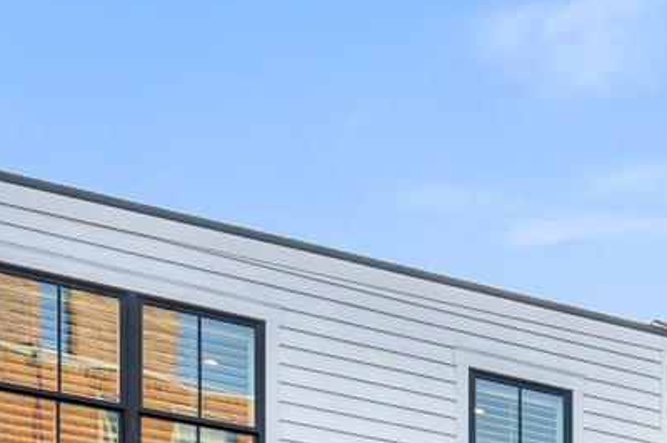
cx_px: 1144
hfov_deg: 19.6
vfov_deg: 13.6
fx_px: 1518
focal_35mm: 82
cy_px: 942
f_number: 11
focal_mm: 16
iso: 250
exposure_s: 1/60
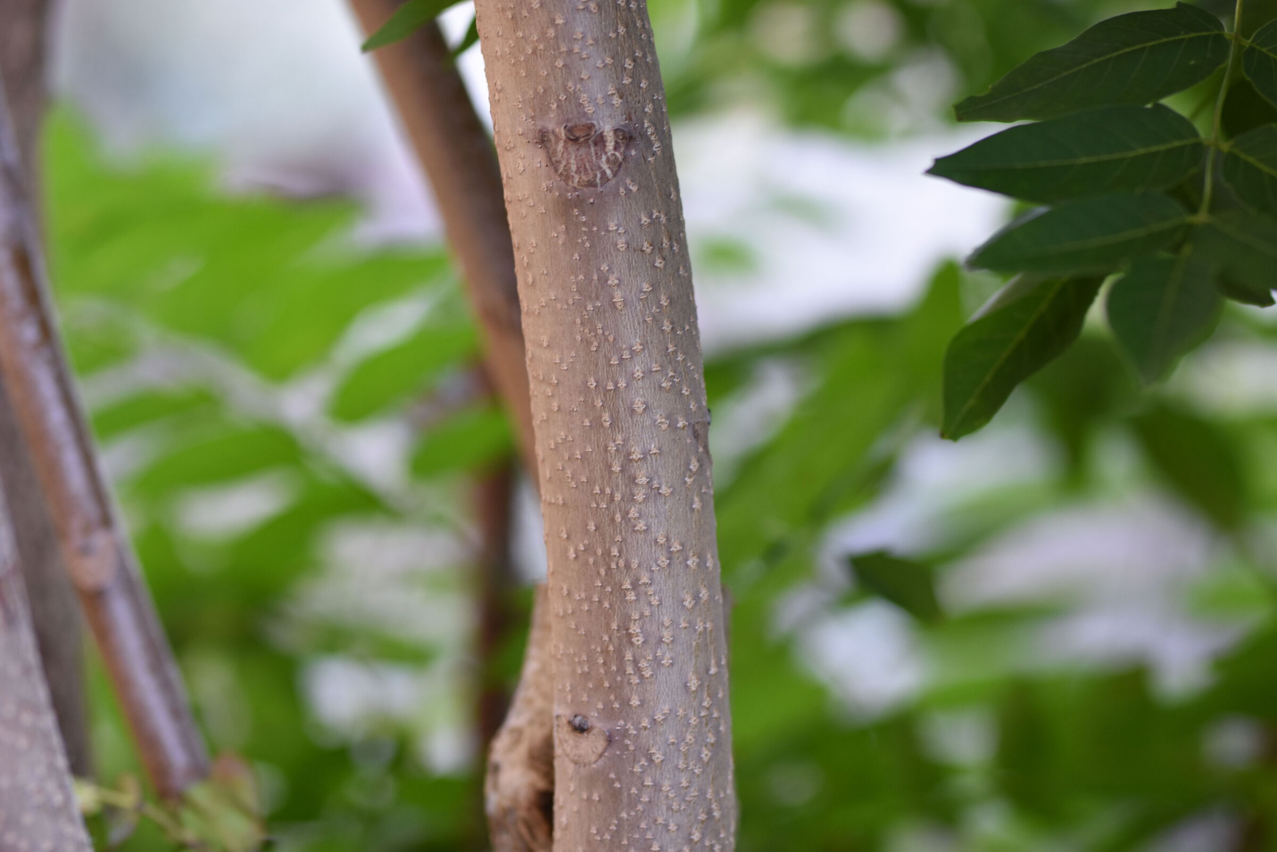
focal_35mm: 128
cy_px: 426
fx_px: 4522
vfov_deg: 10.8
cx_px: 638
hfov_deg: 16.1
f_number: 2
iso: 250
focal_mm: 85
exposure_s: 1/125
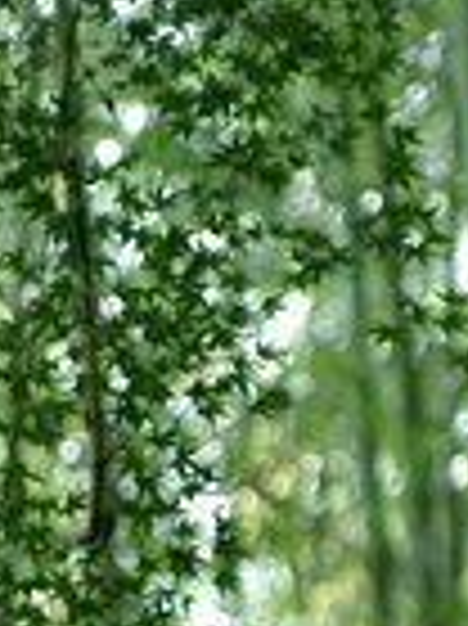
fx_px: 7218
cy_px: 820
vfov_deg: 4.9
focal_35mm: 400
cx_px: -212
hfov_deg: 3.7
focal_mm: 75
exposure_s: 1/125
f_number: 3.2
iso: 800
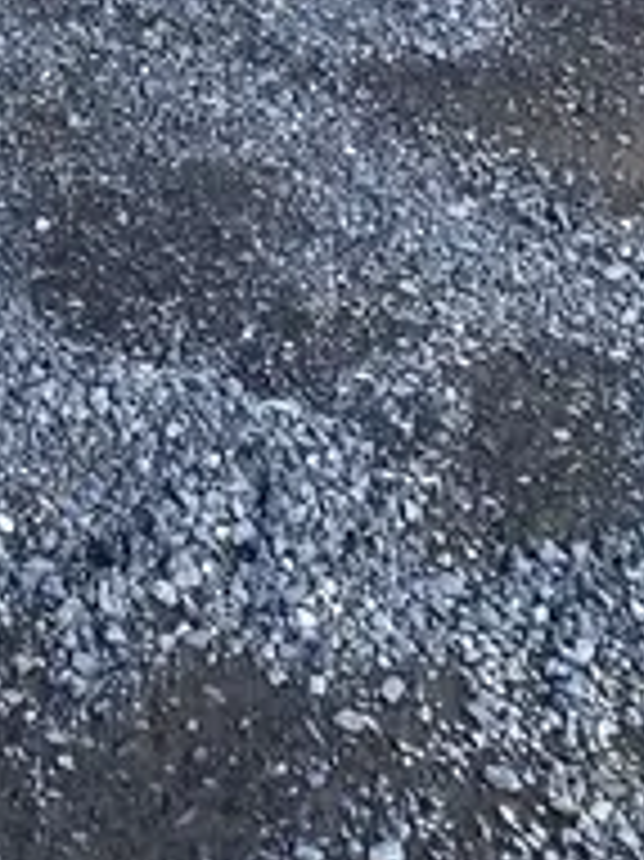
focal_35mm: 100
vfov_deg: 16.2
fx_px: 2483
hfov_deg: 14.1
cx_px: -248
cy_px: -750
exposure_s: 1/1114
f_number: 1.8
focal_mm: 4.25
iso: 32
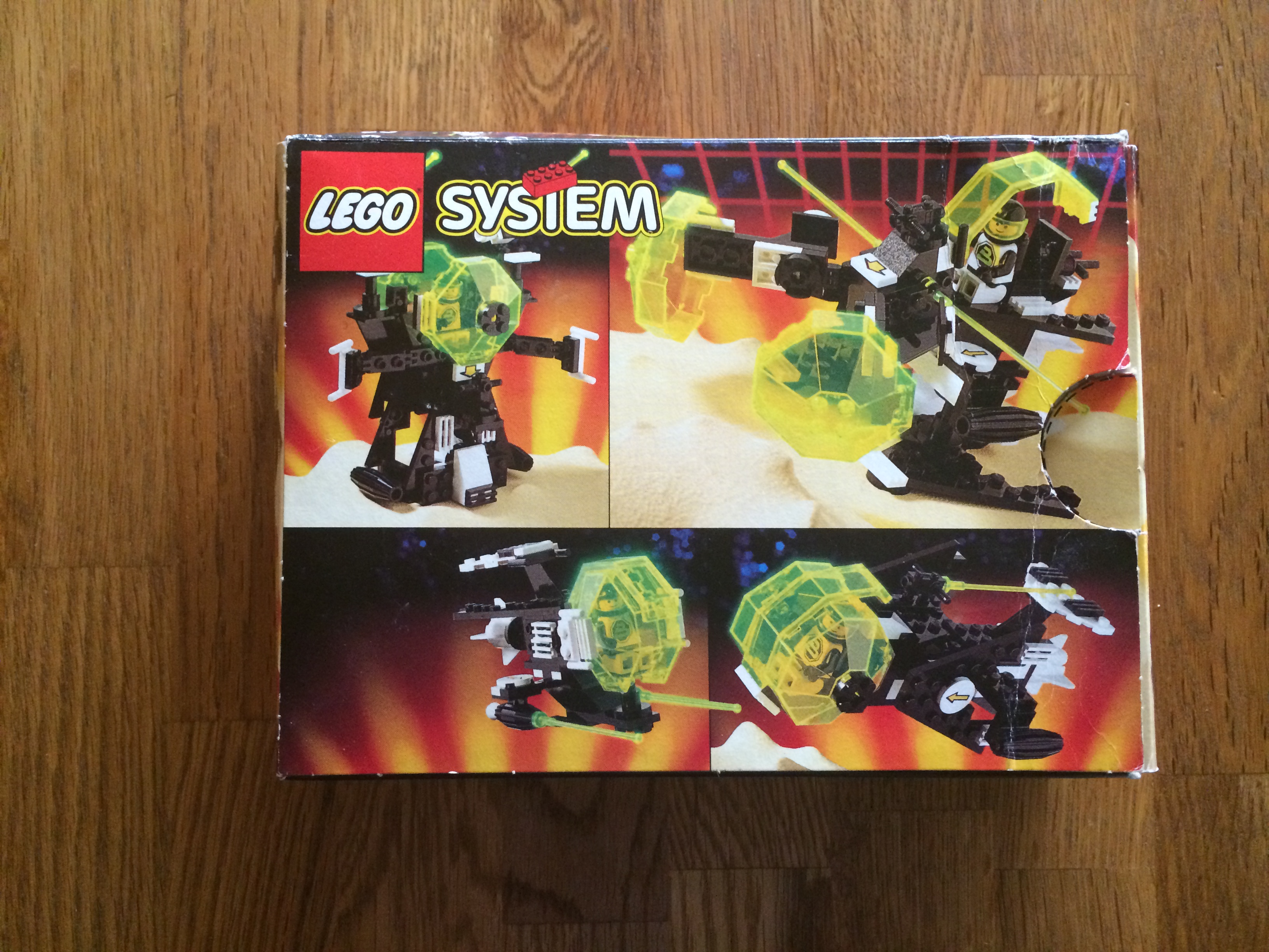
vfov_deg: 46.8
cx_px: 634
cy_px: 476
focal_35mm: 30
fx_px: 1100
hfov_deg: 60.0
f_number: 2.2
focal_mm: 4.12
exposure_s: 1/30
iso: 320
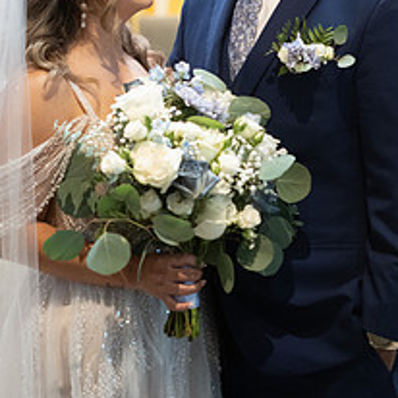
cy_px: 4
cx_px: 156
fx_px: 1691
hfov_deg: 13.4
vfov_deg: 13.3
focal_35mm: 130
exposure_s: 1/100
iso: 5000
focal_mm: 70
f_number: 2.8
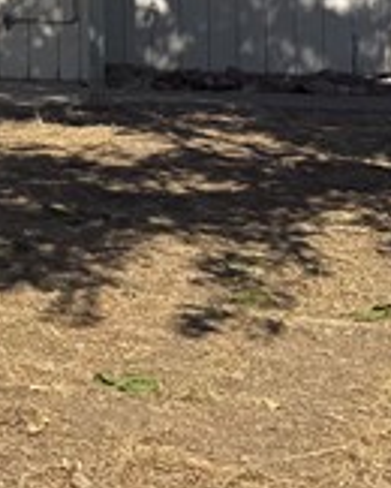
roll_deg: -0.7
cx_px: -370
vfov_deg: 12.3
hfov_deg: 9.8
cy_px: -277
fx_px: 2137
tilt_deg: +2.6
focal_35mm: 148
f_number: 1.78
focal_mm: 6.76
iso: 80
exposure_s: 1/5714
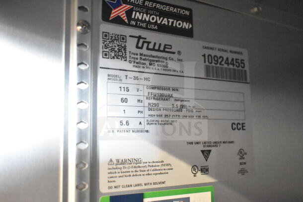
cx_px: 152
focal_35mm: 39
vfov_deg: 34.2
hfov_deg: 49.5
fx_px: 328
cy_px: 101
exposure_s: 1/40
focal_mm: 26
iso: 10000
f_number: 4
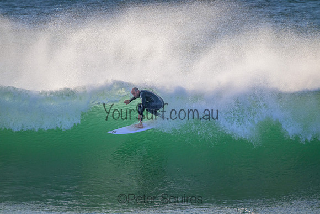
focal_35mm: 800
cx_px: 160
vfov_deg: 1.7
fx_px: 7112
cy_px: 107
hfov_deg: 2.6
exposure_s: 1/1250
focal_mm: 800
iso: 1800
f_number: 11
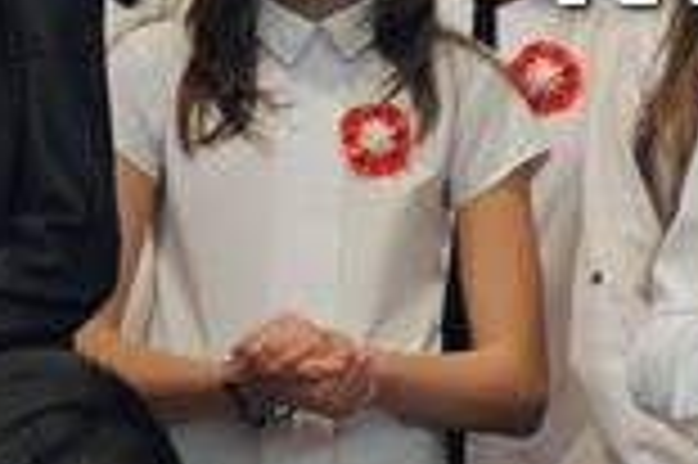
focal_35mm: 865
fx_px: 16749
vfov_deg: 1.6
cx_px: -347
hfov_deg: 2.4
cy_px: 1088
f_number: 5.6
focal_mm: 105
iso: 2500
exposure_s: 1/80
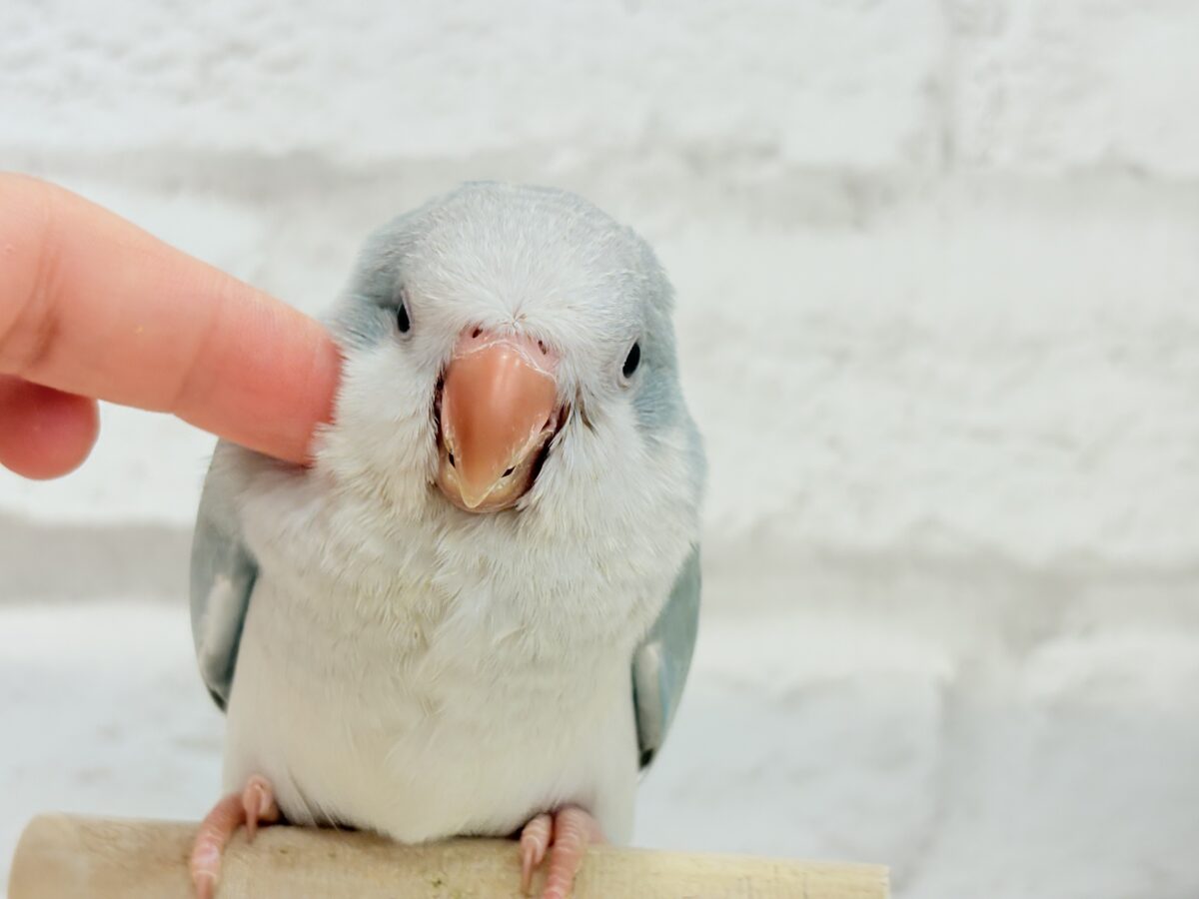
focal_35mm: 52
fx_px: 1801
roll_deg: -1.1
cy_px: 450
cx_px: 600
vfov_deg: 28.0
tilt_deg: -4.4
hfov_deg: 36.8
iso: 80
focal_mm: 5.96
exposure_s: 1/100
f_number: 1.6
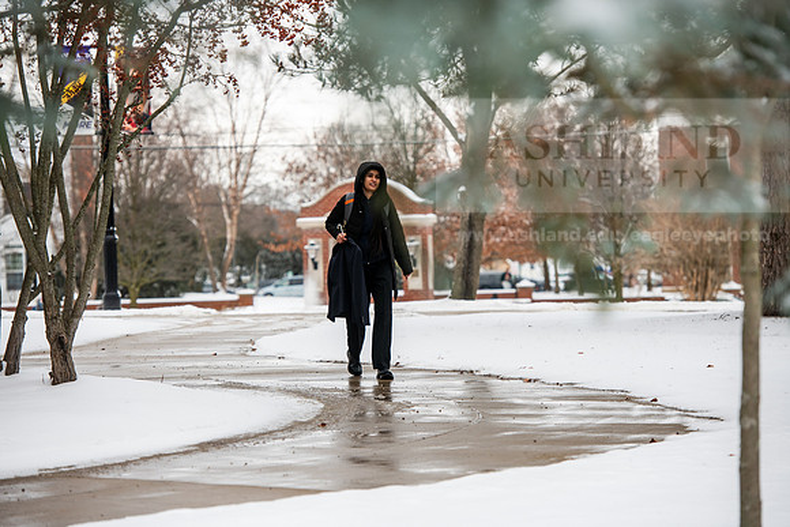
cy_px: 264
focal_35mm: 140
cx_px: 395
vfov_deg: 9.8
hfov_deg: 14.7
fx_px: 3073
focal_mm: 140
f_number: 4
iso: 160
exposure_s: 1/400
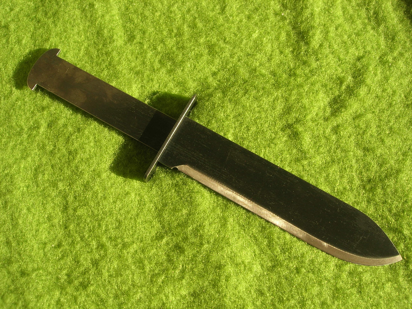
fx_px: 452
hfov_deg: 49.0
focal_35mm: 38
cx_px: 206
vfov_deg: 37.7
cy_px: 154
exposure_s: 1/91
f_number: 4.8
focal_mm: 7.8
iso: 64
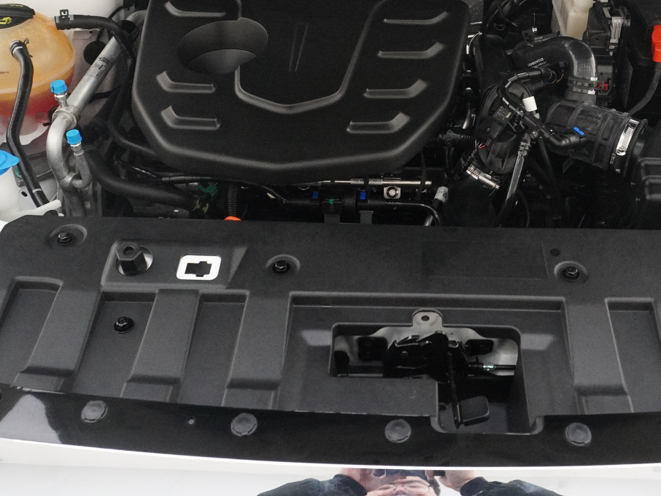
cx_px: 431
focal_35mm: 43
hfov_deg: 43.3
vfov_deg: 32.9
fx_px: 821
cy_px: 124
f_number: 6.3
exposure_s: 1/80
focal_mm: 16
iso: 6400
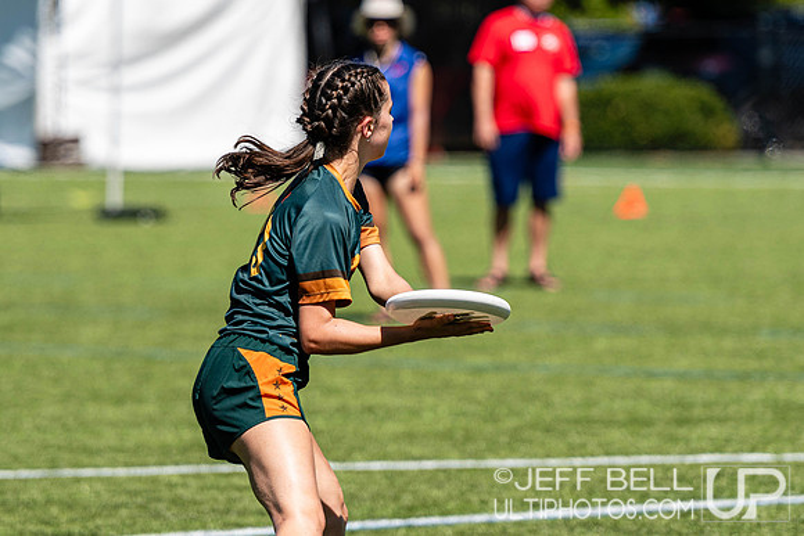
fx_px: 8923
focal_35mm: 399
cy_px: 170
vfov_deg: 3.4
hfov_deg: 5.2
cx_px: 402
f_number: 3.2
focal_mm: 195
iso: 100
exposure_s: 1/2000
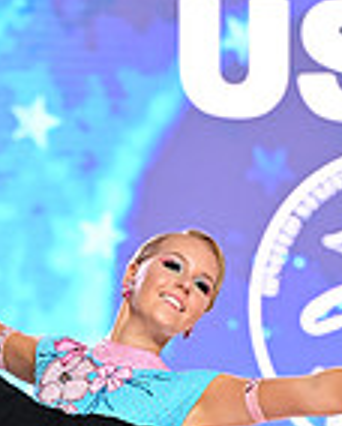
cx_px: 135
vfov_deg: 5.2
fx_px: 4684
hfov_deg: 4.2
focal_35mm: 371
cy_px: 648
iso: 1250
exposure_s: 1/320
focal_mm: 97
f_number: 2.8
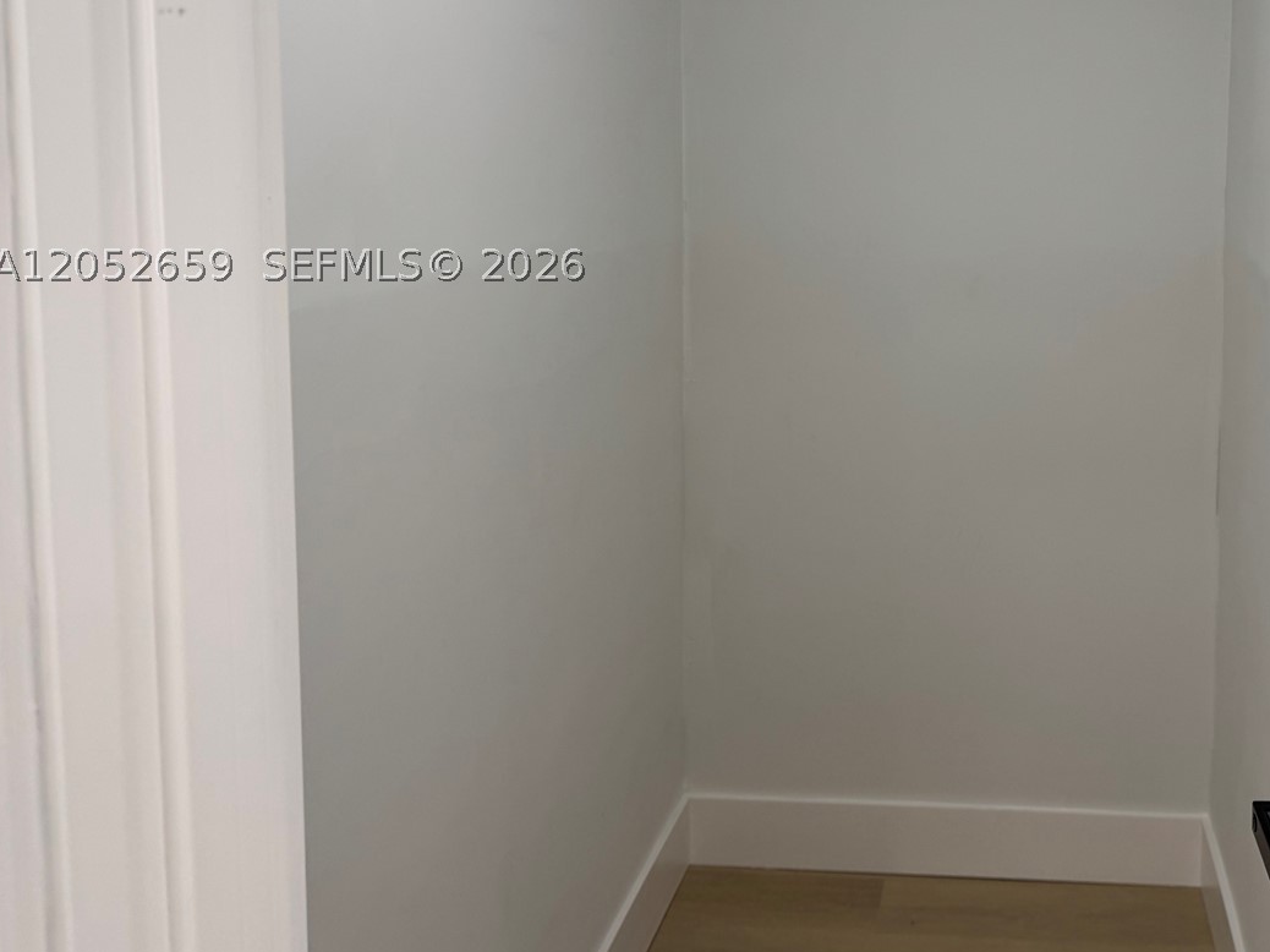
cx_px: 959
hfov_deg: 48.2
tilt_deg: -7.0
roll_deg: -1.1
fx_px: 1357
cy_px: 264
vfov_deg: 37.9
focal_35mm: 37
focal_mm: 6.76
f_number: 1.78
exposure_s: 1/121
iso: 125
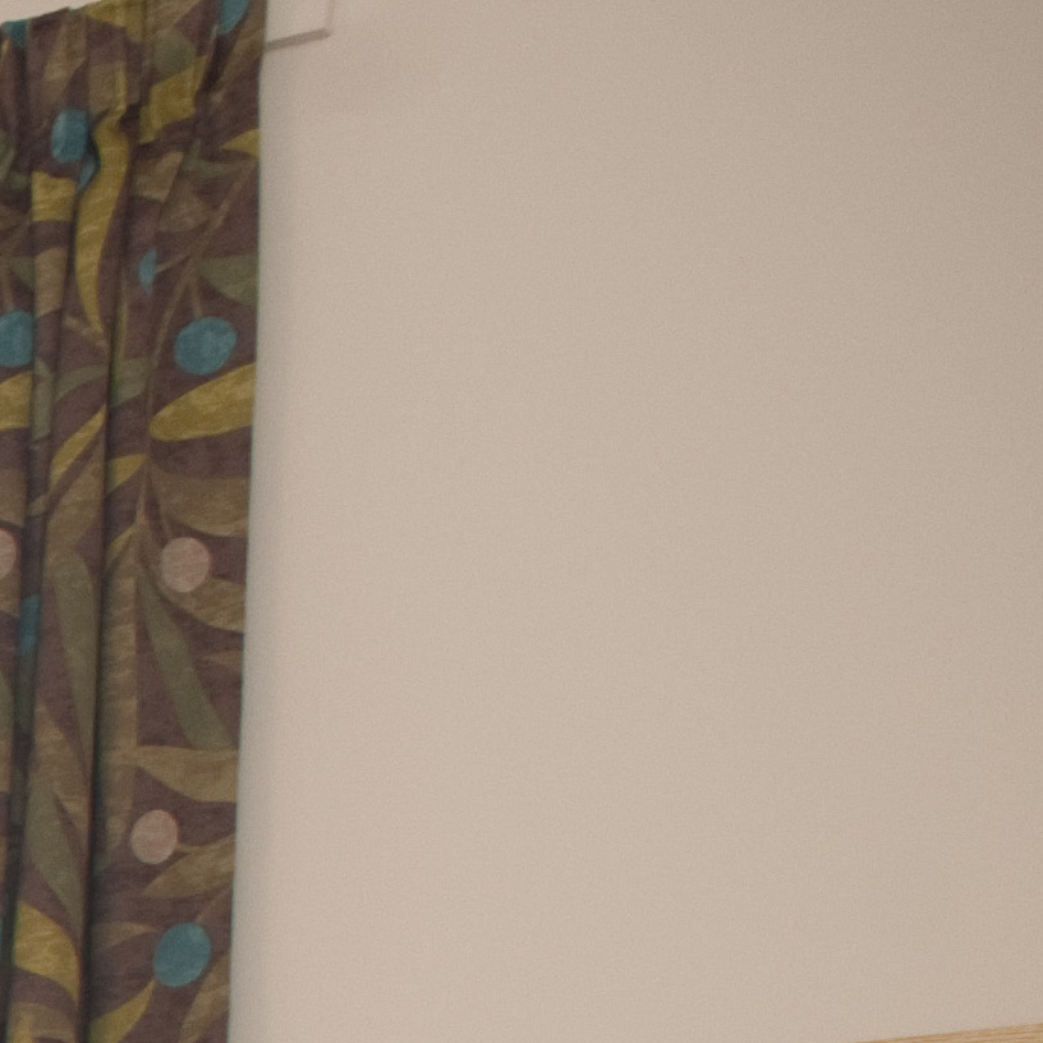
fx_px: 4295
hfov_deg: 8.9
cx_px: -2719
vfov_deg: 11.5
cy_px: 2486
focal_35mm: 126
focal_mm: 20
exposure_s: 1/30
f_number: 5
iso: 200
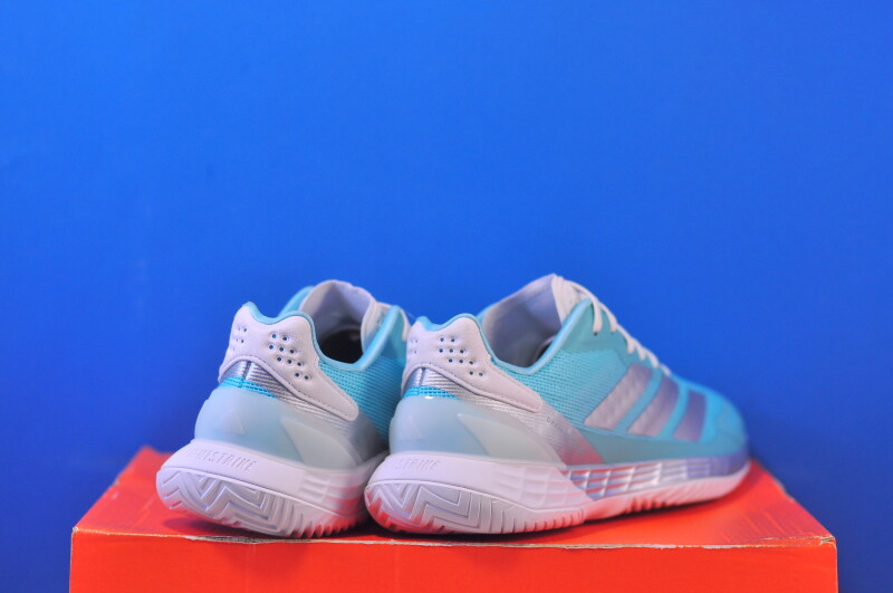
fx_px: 1858
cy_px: 296
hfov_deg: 27.0
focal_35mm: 75
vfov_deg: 18.1
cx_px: 446
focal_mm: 50
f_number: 2.5
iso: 250
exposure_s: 1/320
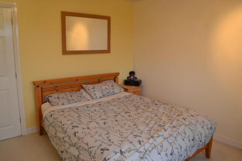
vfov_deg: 48.0
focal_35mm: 27
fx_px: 182
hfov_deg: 67.4
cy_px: 80
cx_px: 121
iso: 100
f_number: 4
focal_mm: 18
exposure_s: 1/8
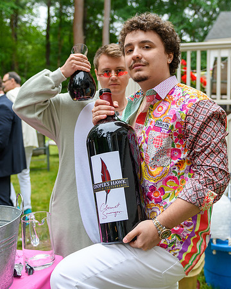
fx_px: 374
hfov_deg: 34.1
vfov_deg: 42.2
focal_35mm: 44
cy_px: 130
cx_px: 146
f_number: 2.8
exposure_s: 1/200
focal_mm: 28
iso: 160
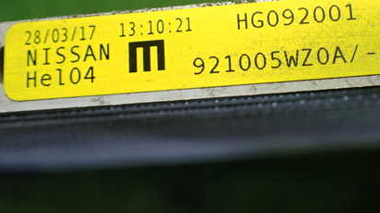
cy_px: 53
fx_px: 484
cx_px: 254
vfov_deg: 24.6
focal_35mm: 48
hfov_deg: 42.3
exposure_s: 1/125
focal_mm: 5.4
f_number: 2.3
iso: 500
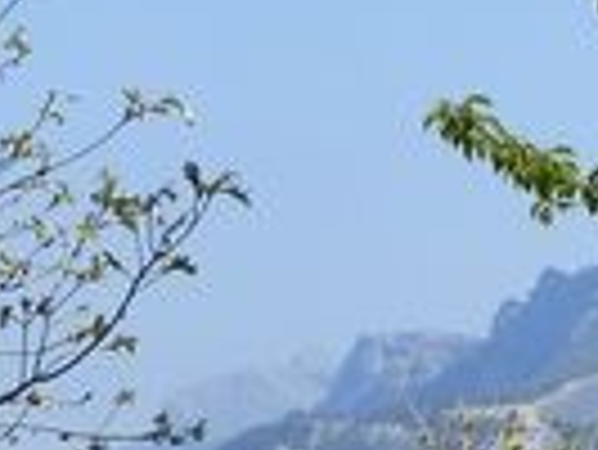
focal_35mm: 331
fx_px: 5723
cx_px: 463
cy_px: 248
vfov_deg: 4.5
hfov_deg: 6.0
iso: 200
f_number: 4.5
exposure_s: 1/500
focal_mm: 9.1
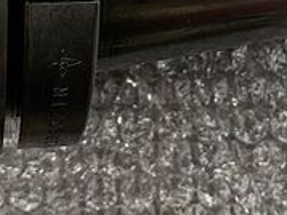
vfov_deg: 15.2
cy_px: -55
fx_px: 771
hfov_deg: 21.1
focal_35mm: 93
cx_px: 149
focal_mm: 4.25
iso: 160
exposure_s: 1/60
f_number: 1.8
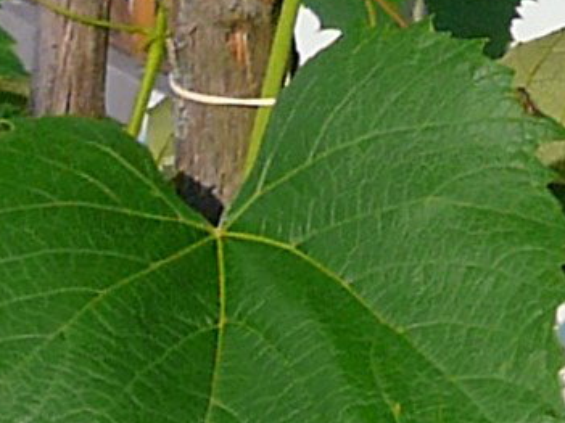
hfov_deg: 7.5
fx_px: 4030
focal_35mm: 247
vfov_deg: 5.9
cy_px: -294
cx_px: 1298
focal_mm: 5.2
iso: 80
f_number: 5
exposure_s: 1/400
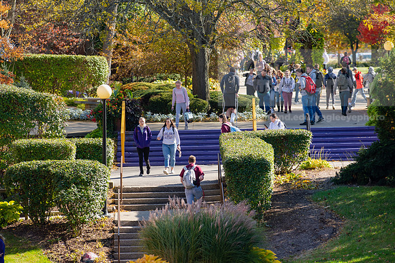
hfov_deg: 6.9
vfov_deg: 4.6
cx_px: 198
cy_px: 132
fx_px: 3292
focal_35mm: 300
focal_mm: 300
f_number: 5.6
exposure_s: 1/320
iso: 250
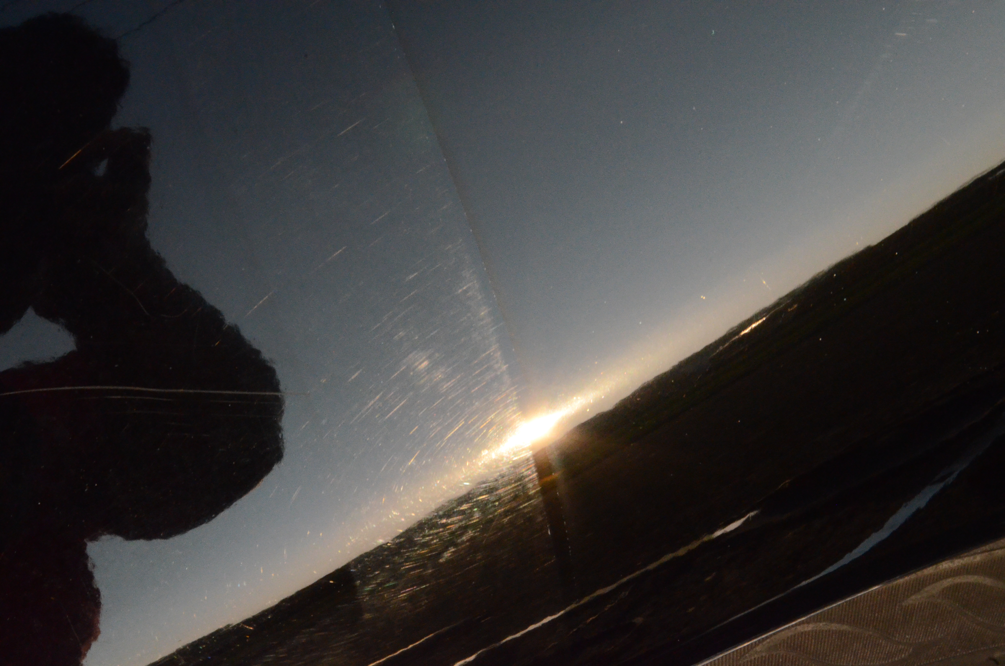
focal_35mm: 158
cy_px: 333
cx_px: 502
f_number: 36
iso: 3200
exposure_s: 1/200
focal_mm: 105
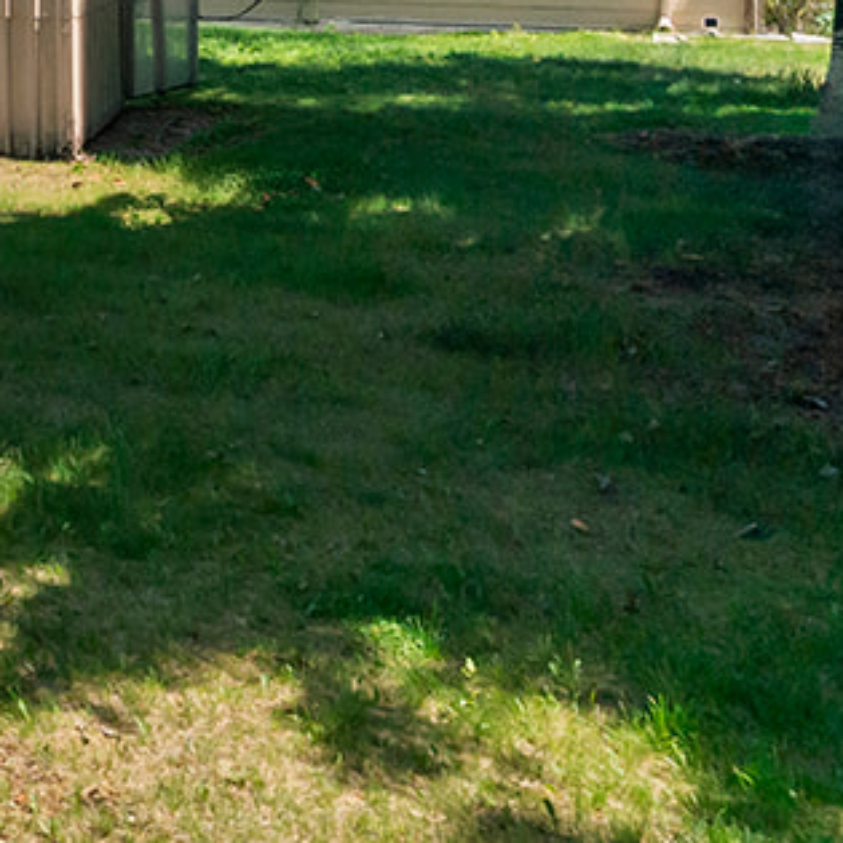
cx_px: -666
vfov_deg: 22.9
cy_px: -183
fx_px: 1901
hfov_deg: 19.1
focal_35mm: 69
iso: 800
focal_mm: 16
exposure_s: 1/2500
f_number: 5.6
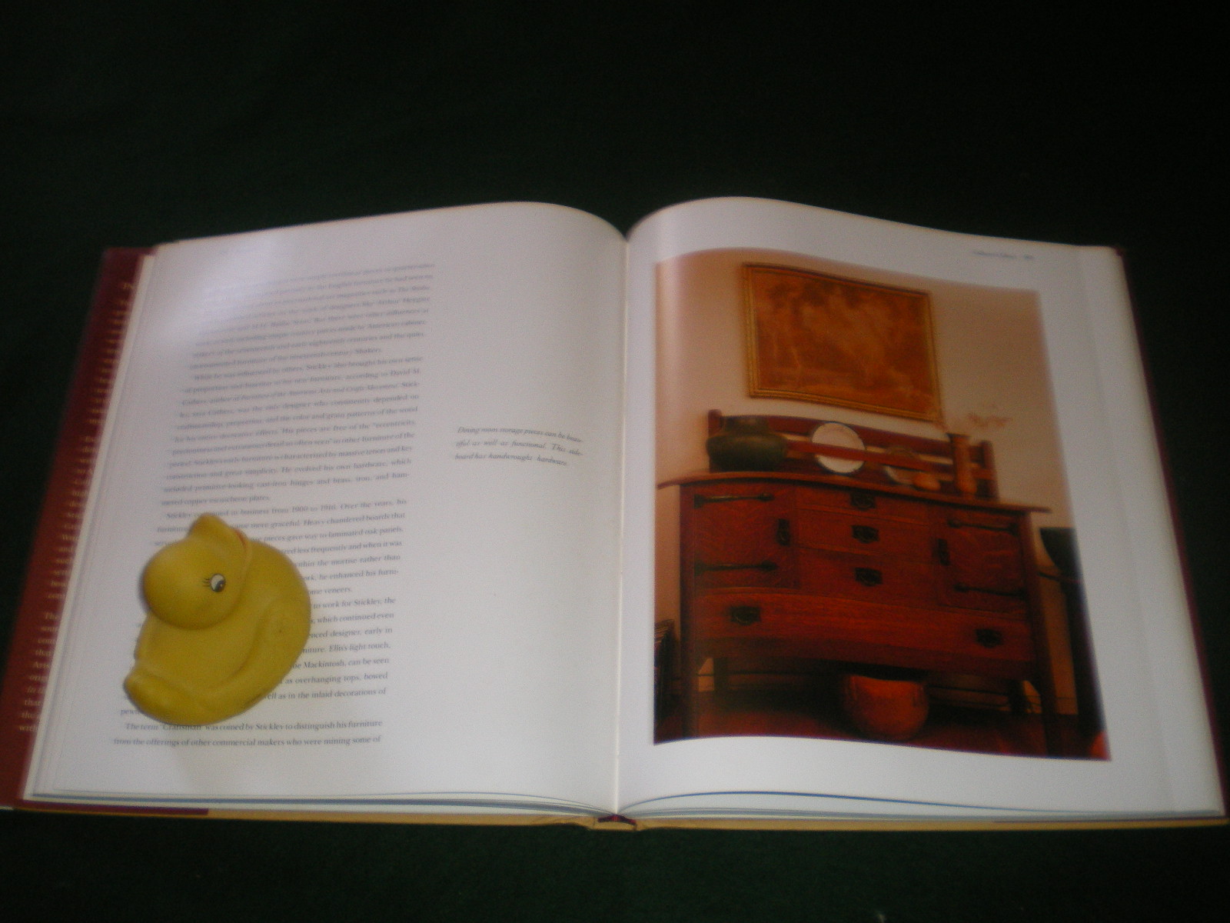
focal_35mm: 38
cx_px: 615
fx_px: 1350
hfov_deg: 49.0
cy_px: 462
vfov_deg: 37.7
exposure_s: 1/50
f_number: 3.1
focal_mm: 6.3
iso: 200
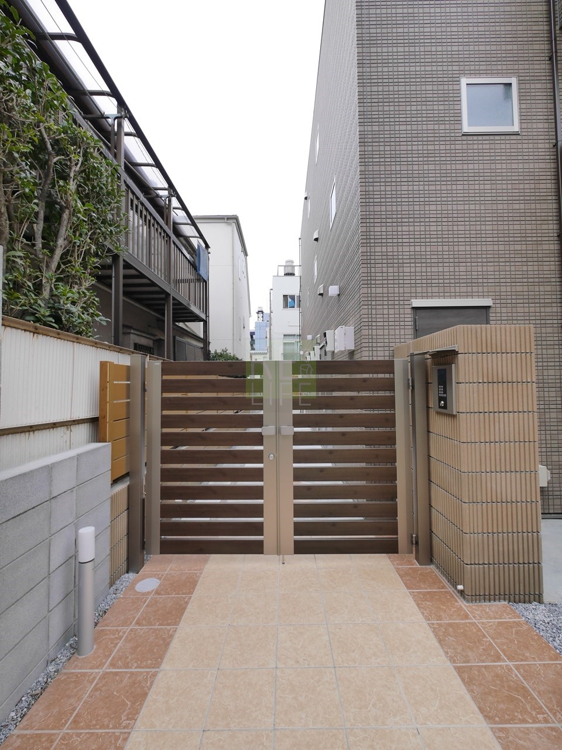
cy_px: 375
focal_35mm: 16
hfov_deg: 78.1
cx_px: 281
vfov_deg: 94.5
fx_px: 346
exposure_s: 1/200
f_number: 5
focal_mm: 8
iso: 640
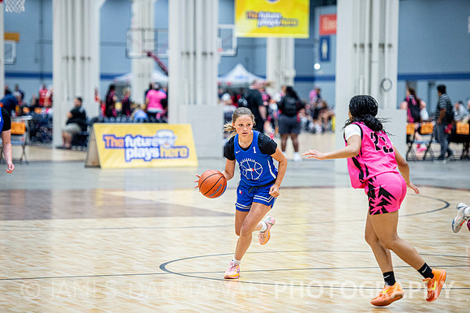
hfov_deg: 13.7
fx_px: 1957
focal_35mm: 150
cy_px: 156
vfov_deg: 9.1
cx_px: 235
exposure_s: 1/500
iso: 2000
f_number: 2.8
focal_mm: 150
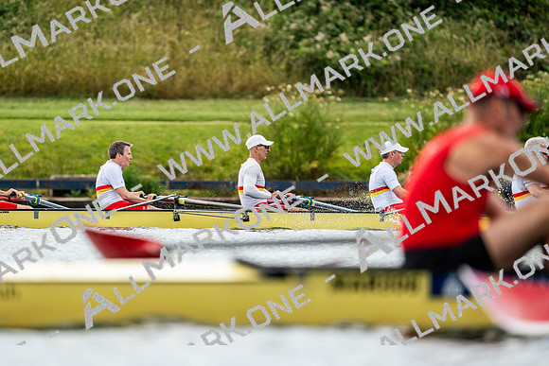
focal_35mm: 600
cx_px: 274
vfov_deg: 2.3
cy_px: 183
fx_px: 9152
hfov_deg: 3.4
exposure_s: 1/2000
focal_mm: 600
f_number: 6.3
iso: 640
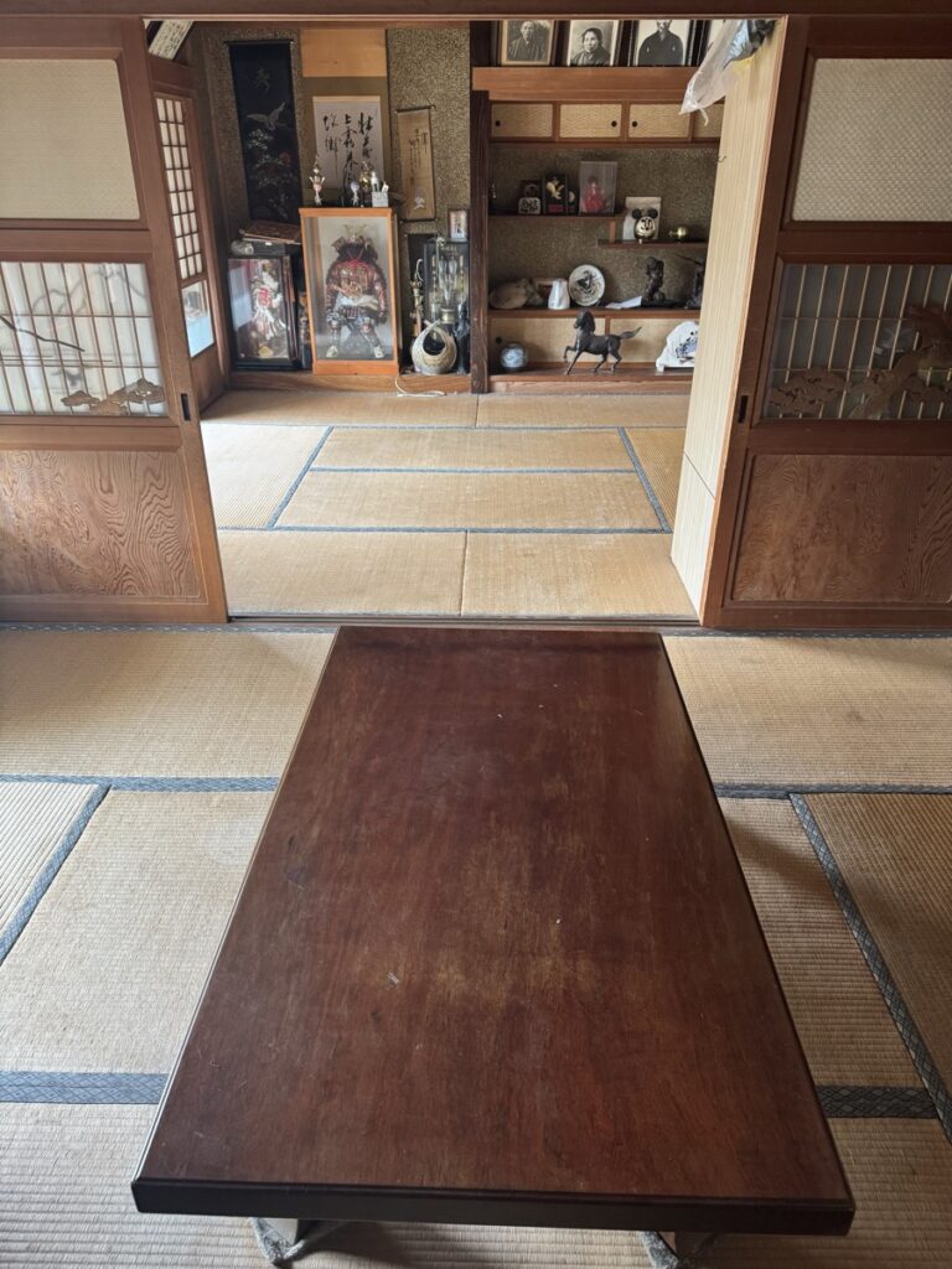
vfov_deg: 71.6
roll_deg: -2.1
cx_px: 476
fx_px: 880
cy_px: 634
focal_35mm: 24
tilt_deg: -26.6
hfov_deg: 56.8
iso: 250
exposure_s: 1/60
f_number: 1.78
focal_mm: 6.76
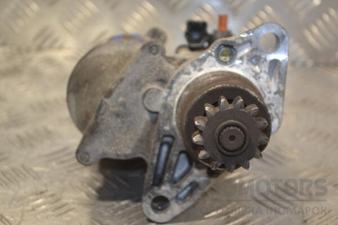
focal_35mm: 72
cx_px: 169
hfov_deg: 28.1
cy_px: 112
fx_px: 676
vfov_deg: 18.9
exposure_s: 1/60
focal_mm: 48
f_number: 5.6
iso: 450
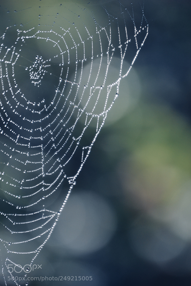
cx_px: 94
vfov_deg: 6.7
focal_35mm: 308
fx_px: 2452
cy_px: 146
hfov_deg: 4.5
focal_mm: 200
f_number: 5.6
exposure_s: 1/800
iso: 400
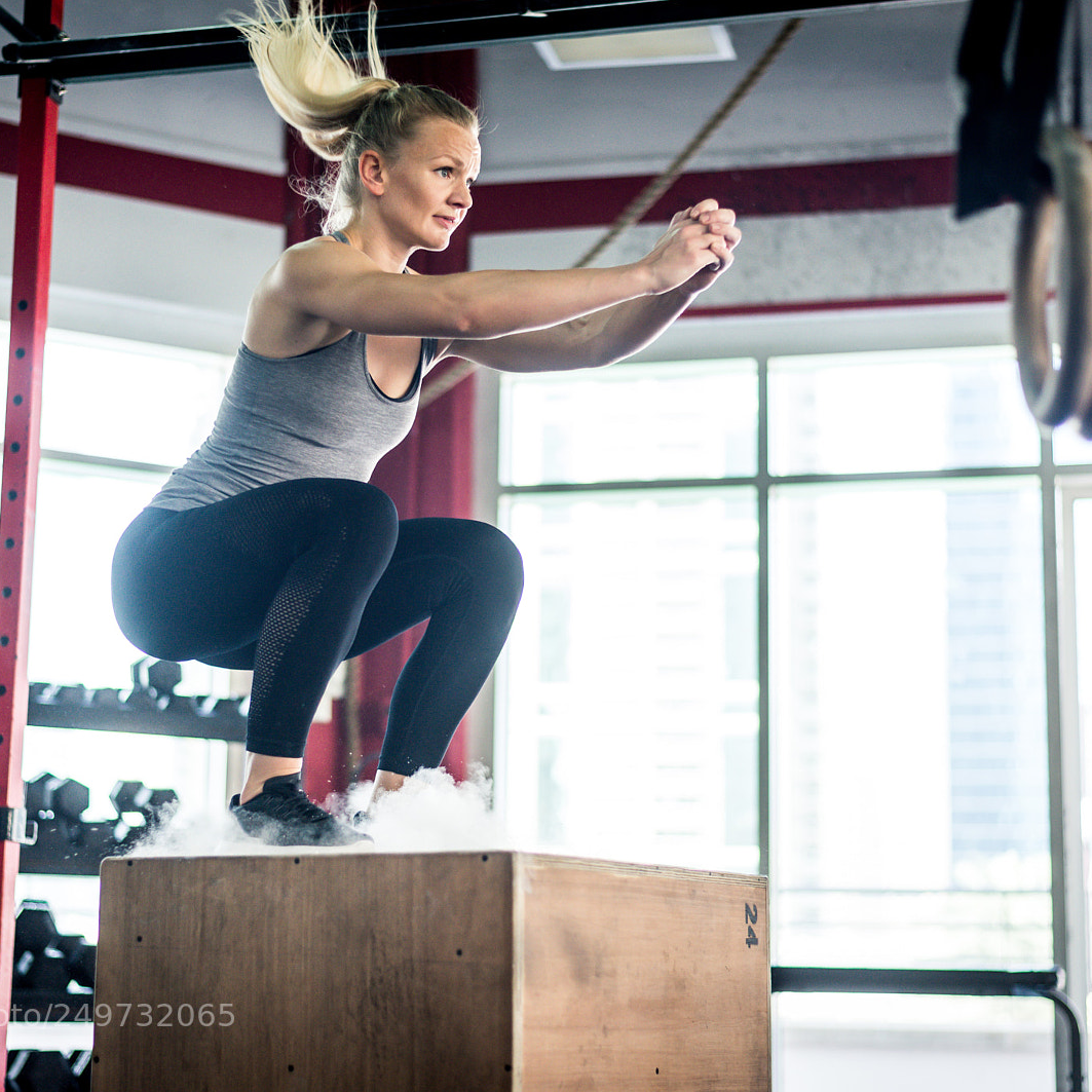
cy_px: 548
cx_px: 520
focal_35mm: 64
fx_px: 2284
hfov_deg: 26.9
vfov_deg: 26.9
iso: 320
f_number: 1.8
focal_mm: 50
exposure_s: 1/250
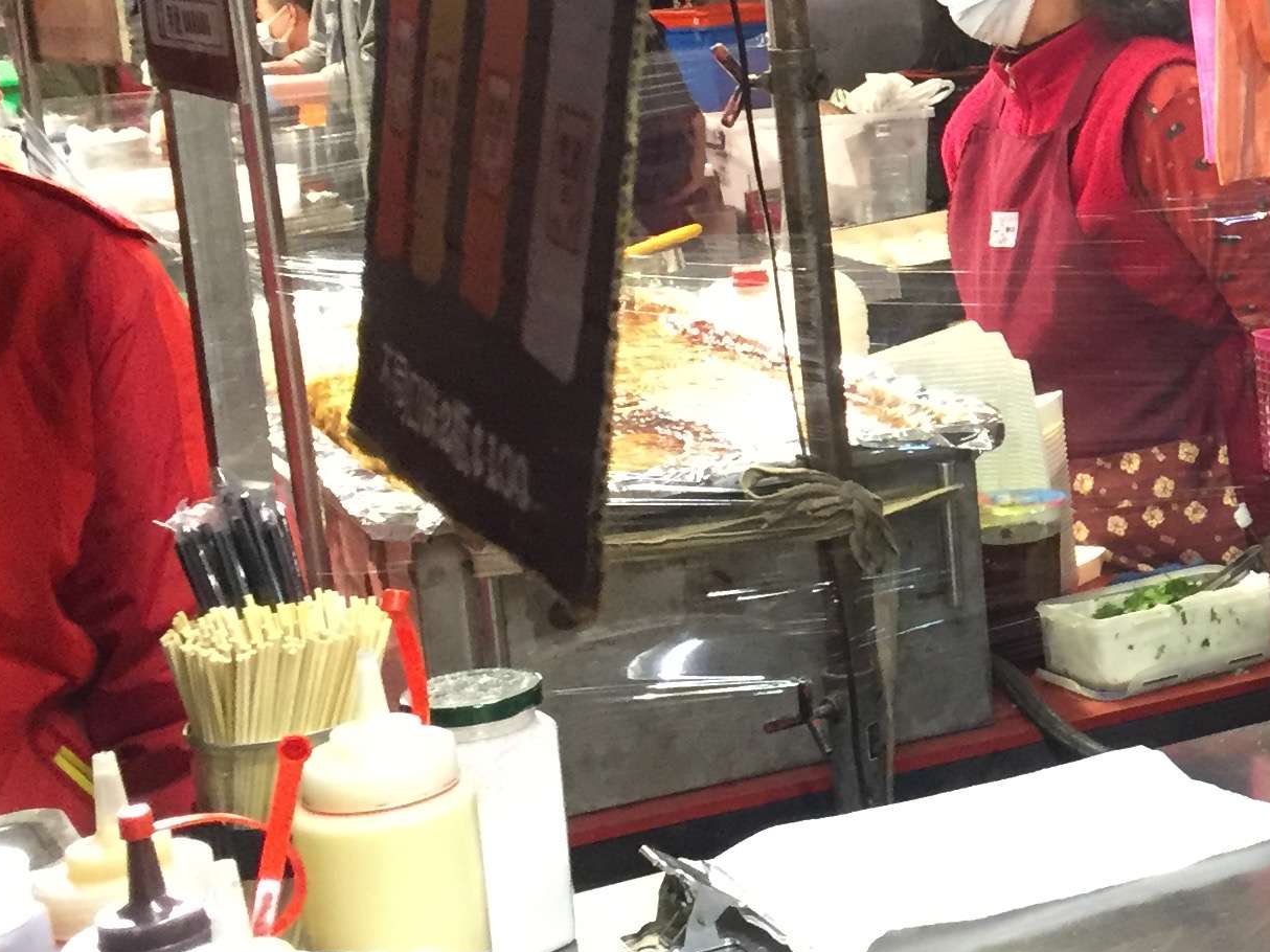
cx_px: 1513
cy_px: 310
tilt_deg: -10.2
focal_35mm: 78
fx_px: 2861
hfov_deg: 23.0
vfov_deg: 18.8
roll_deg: +2.5
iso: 250
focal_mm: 4.15
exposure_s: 1/24
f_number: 2.2
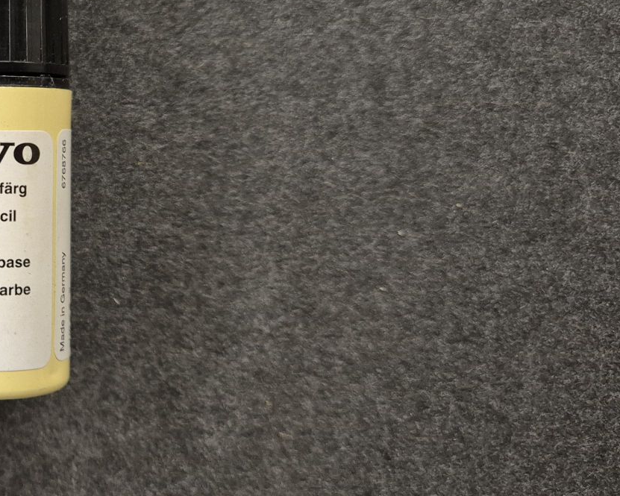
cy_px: 148
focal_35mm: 54
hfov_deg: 30.0
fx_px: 991
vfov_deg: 27.9
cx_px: -111
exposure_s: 1/100
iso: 800
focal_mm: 5.4
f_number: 1.8
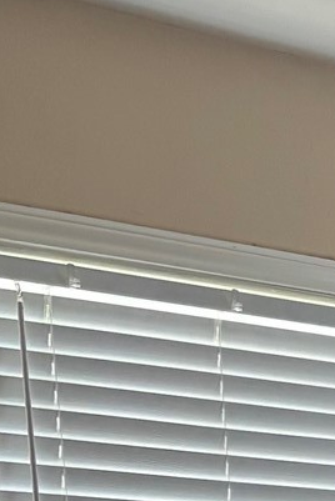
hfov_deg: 8.7
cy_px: 1138
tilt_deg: -13.6
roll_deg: -3.8
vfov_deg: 12.3
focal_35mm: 138
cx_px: 894
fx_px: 1923
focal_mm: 5.96
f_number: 1.6
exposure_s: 1/60
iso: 200
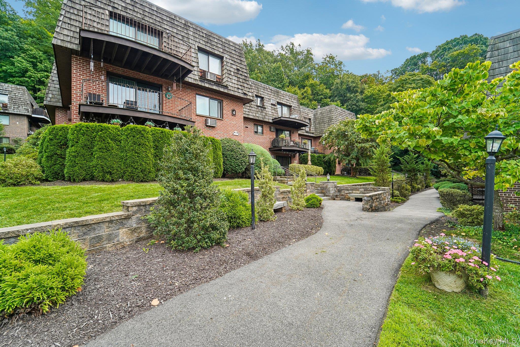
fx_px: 202
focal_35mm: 14
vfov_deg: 81.2
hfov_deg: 104.3
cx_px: 260
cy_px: 174
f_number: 8
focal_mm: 14
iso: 400
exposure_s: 1/160
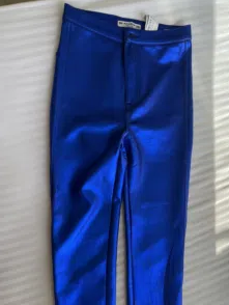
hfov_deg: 41.7
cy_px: 205
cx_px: 135
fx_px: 299
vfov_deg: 52.8
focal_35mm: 34
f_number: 1.6
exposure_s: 1/121
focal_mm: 5.1
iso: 40
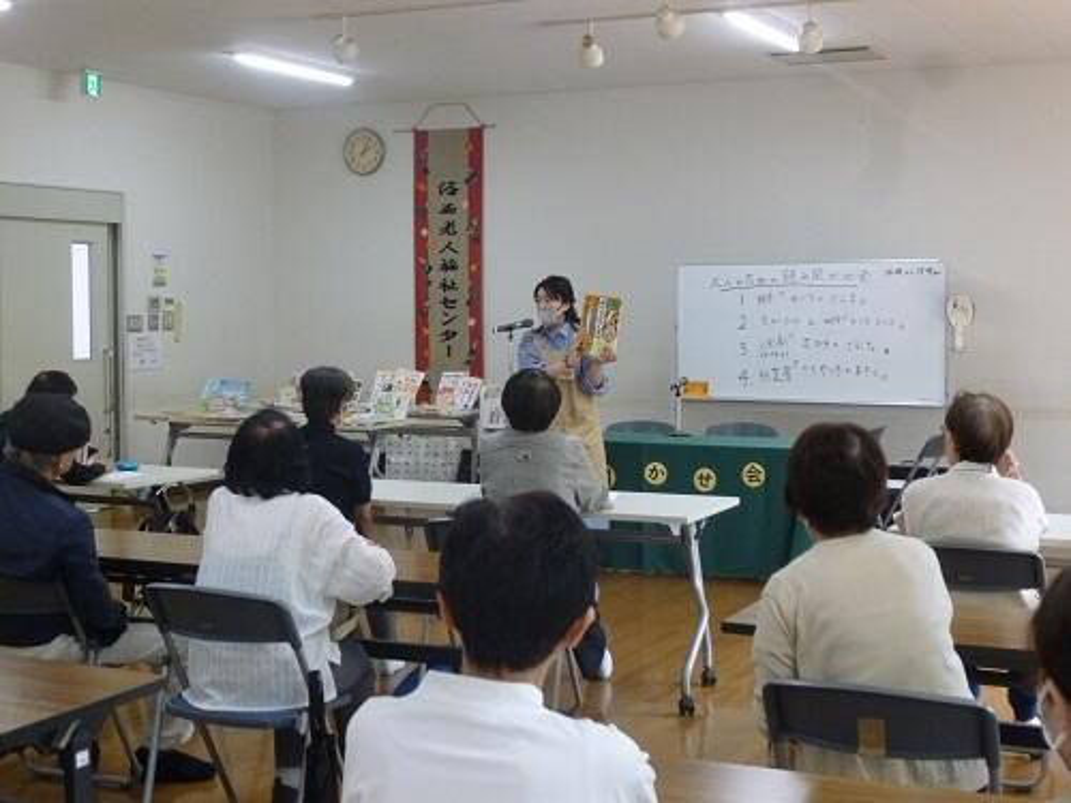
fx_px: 1609
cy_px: 402
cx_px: 536
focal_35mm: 52
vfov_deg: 28.0
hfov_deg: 36.8
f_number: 4.1
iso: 400
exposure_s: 1/40
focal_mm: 9.2
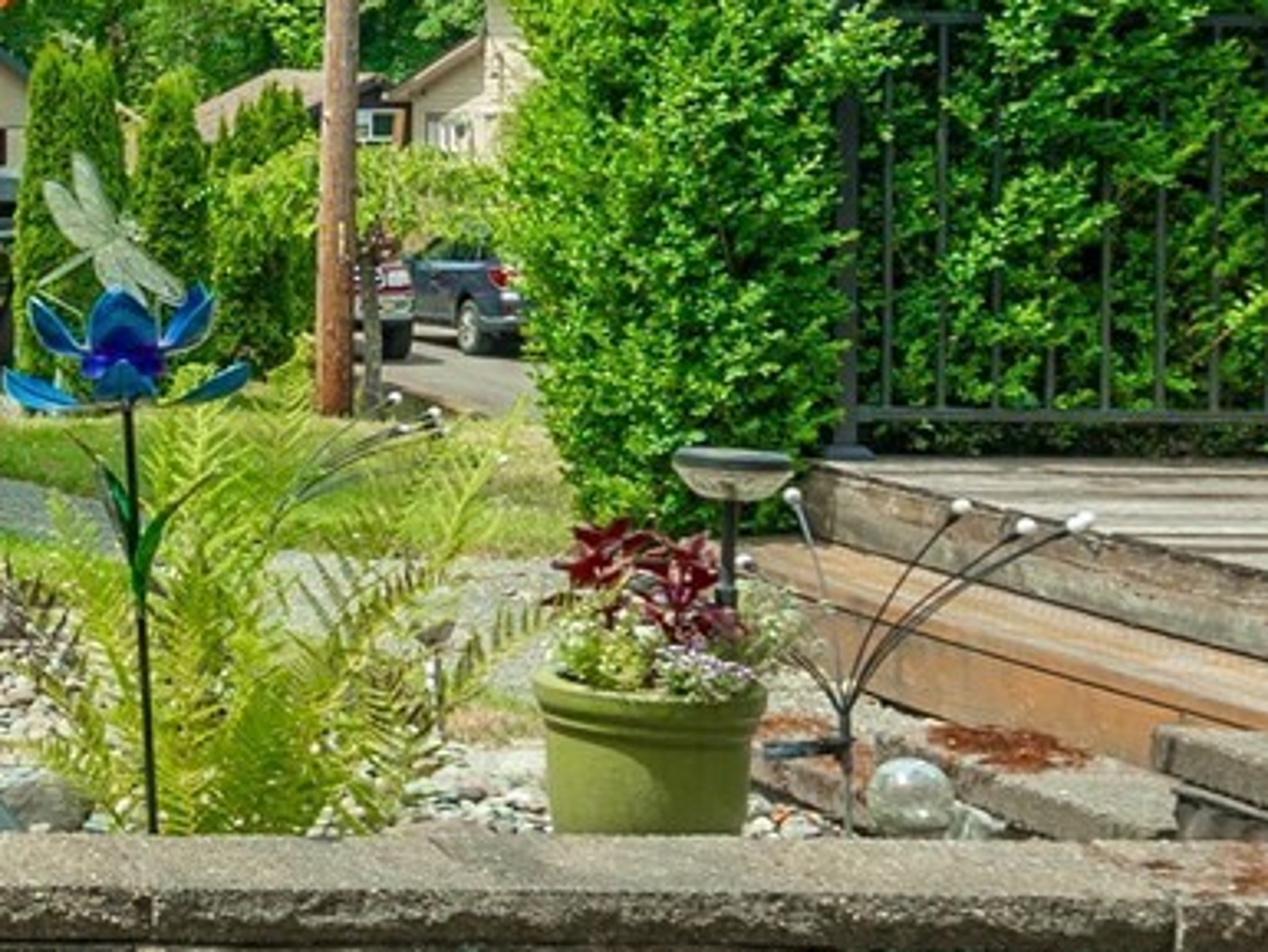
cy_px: 125
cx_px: -970
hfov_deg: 17.9
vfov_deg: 16.4
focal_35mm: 89
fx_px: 3261
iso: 80
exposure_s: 1/80
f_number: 7.1
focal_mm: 21
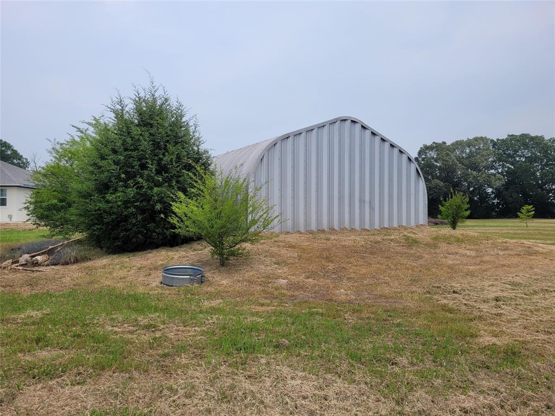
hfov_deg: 67.3
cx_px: 278
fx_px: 417
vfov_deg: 53.1
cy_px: 208
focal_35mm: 26
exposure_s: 1/2635
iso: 40
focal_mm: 5.4
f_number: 1.8
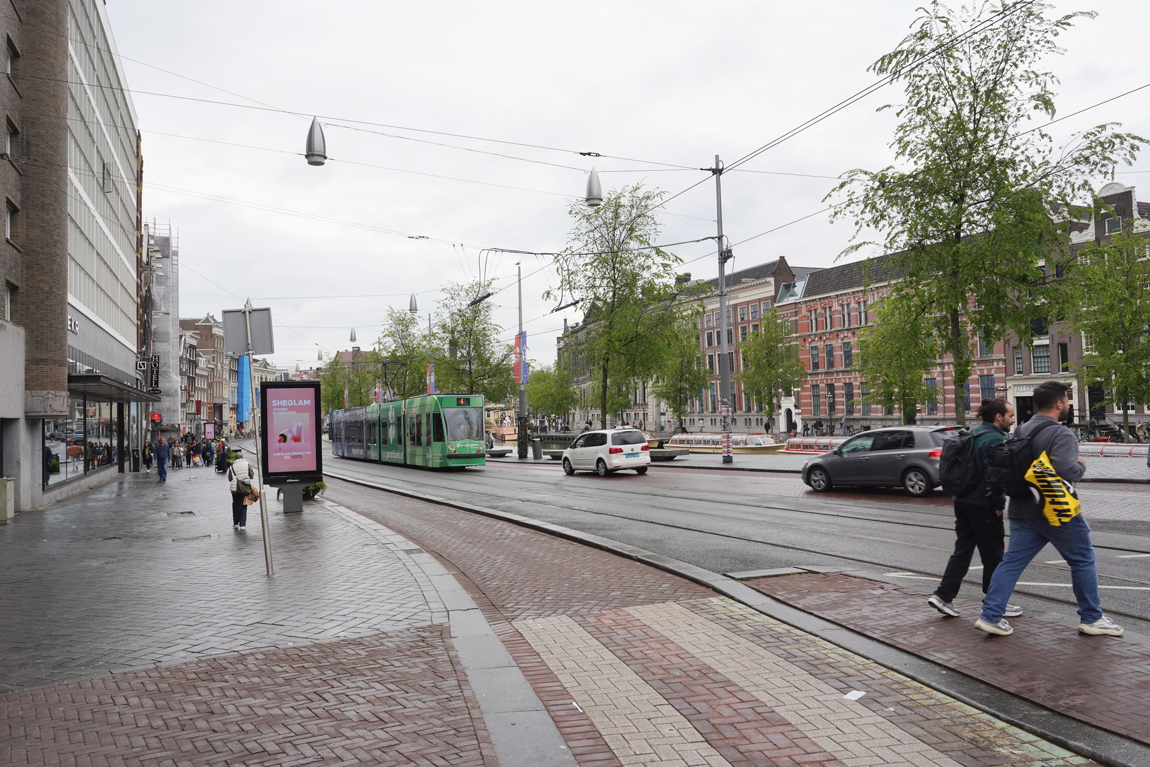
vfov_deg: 53.1
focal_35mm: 24
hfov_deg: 73.7
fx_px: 767
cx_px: 575
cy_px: 384
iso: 100
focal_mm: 24
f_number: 11
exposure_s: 1/100
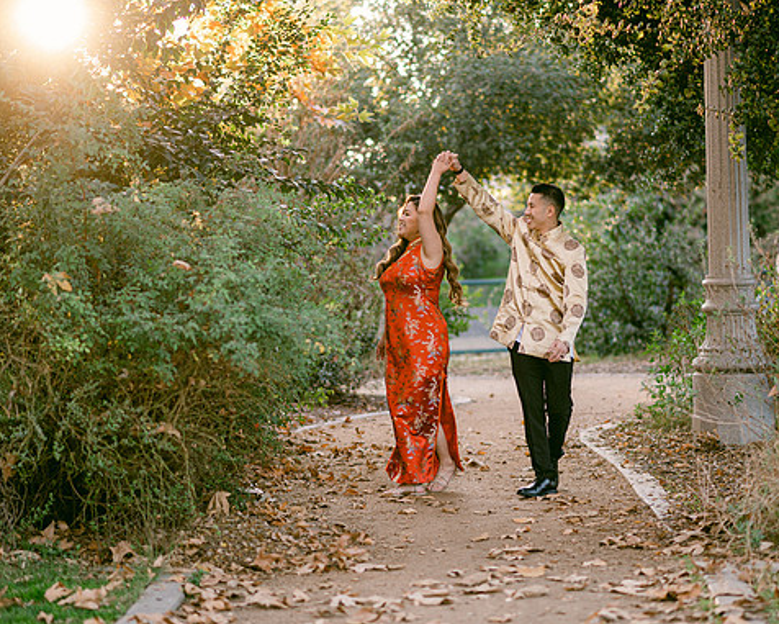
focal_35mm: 103
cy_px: 325
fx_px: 2375
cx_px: 452
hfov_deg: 18.6
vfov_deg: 15.0
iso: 200
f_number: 2
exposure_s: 1/200
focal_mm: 85
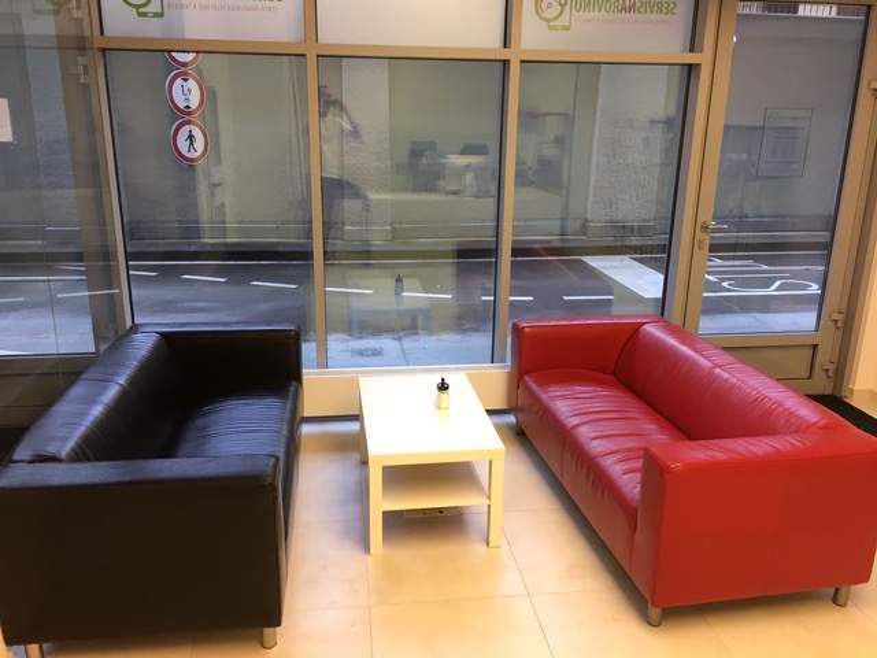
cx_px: 438
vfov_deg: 48.2
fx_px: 735
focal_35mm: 29
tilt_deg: -17.3
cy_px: 329
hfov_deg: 61.7
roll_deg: -1.6
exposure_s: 1/33
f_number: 2.2
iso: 40
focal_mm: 4.15
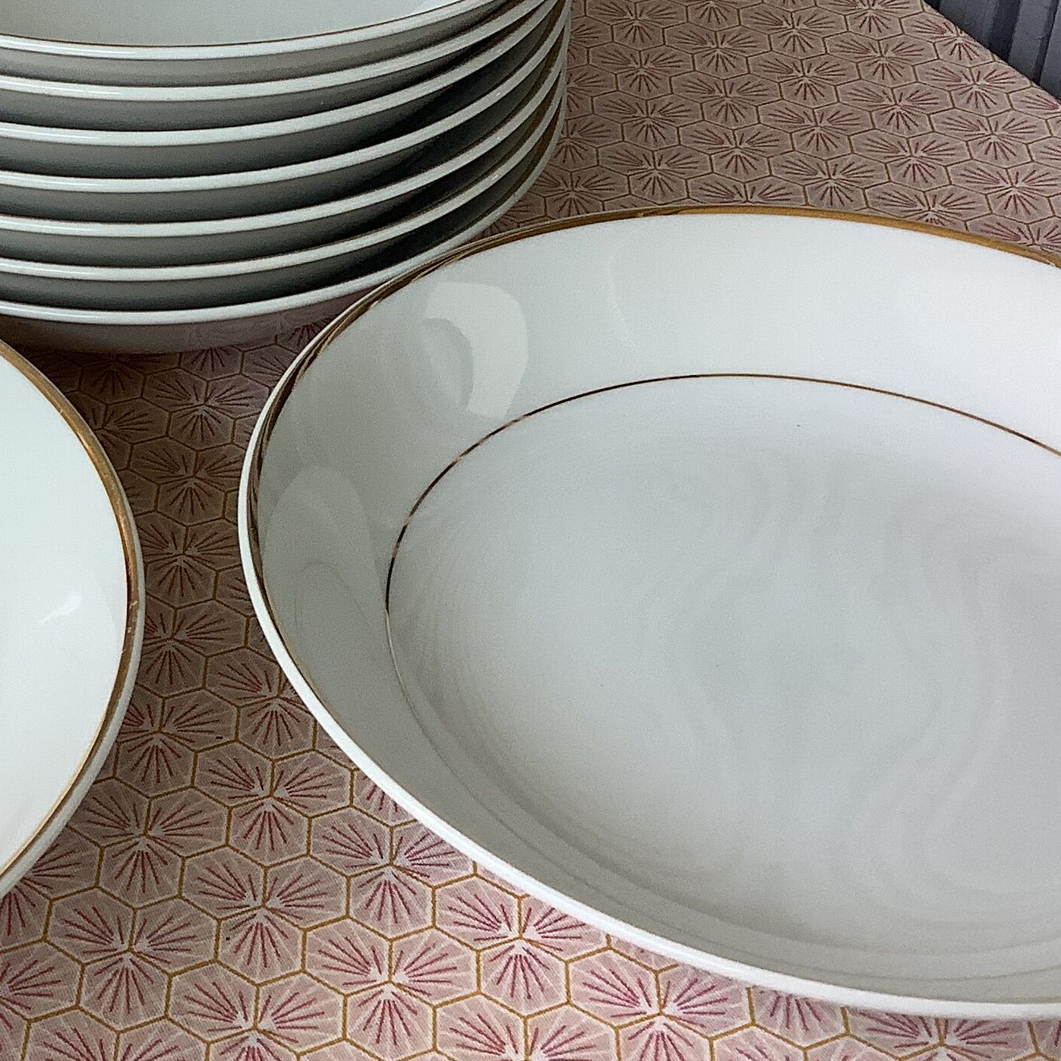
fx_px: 2219
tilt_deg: -33.4
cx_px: 143
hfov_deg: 26.2
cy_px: 254
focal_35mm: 64
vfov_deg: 26.5
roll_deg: -0.4
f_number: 2.4
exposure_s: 1/120
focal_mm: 3.3
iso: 64
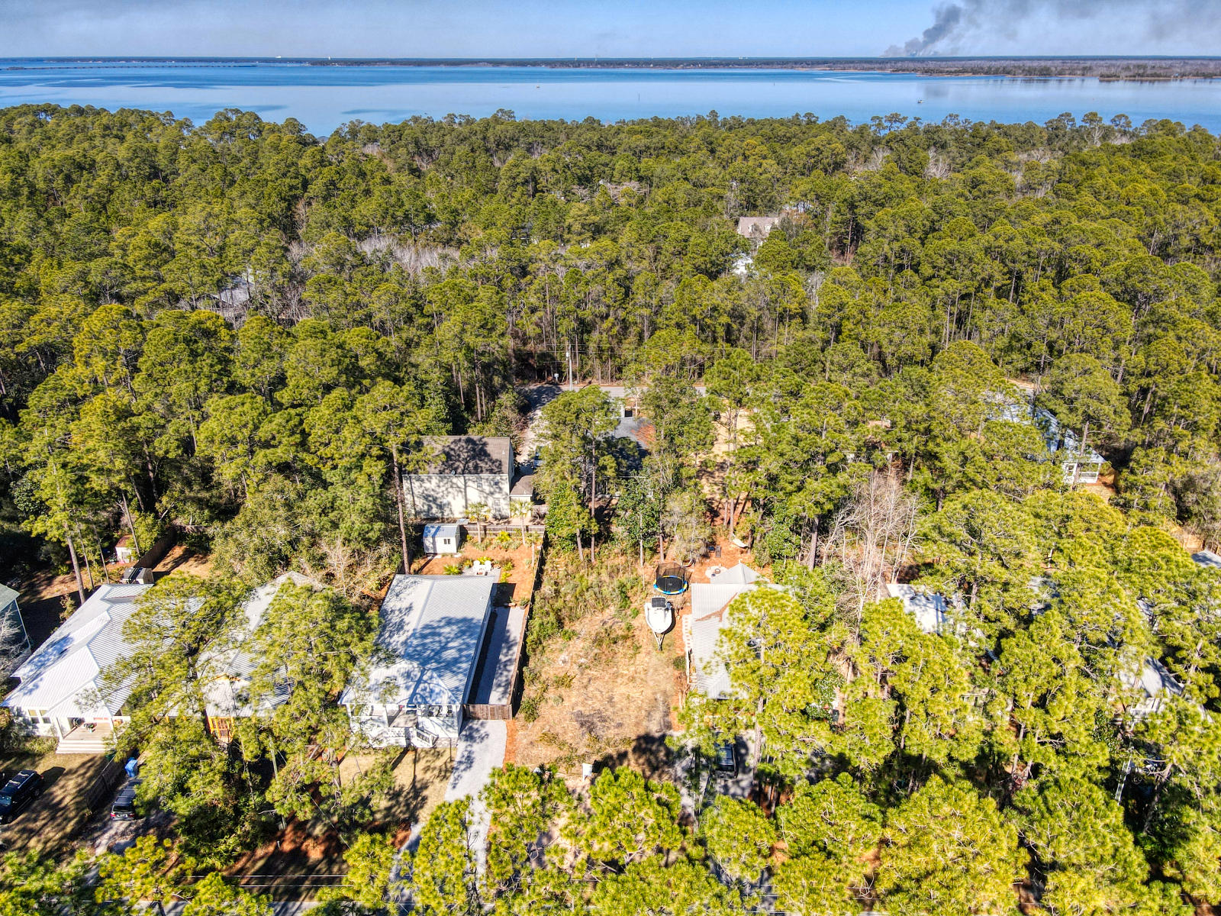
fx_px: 847
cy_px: 458
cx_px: 610
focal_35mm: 24
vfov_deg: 56.8
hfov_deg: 71.6
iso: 100
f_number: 2.8
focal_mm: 4.5
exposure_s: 1/640
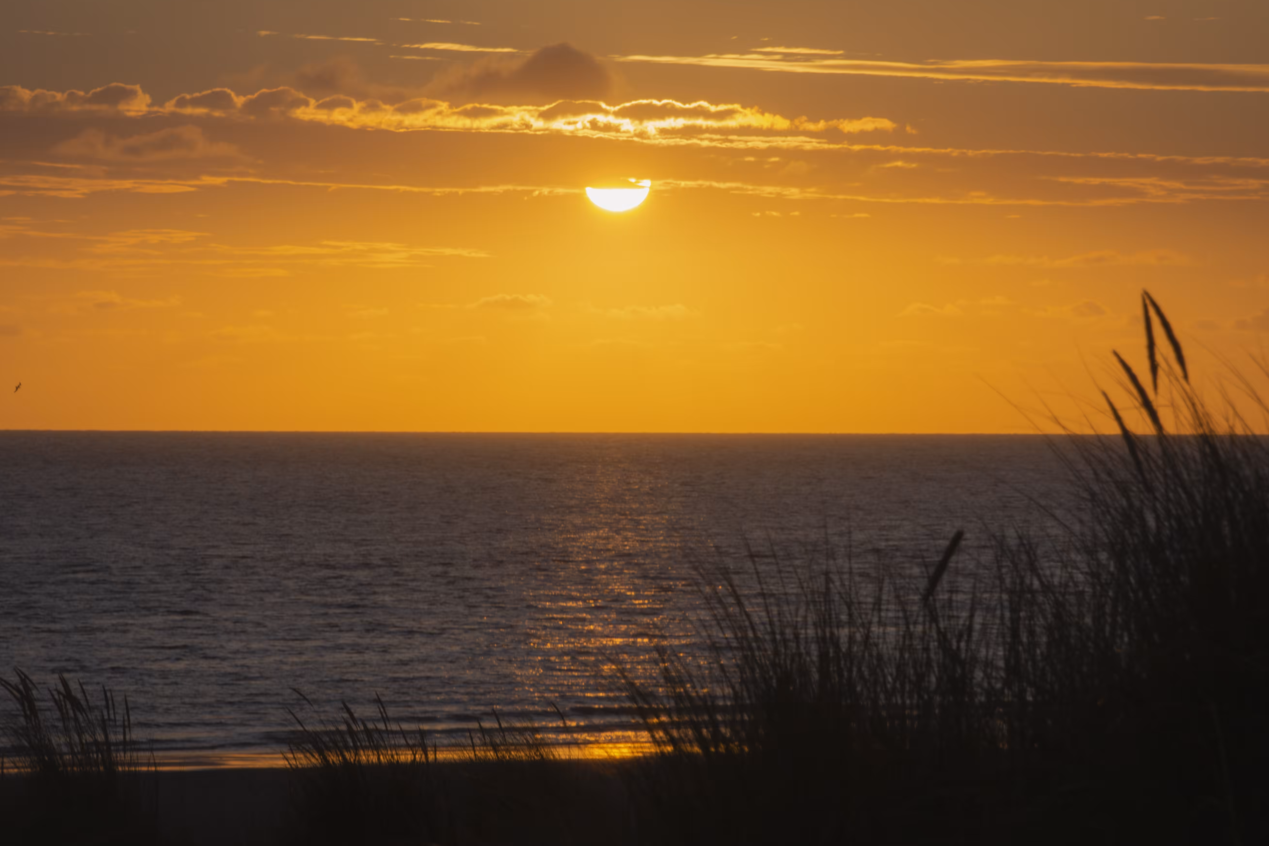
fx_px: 7296
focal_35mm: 207
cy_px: 395
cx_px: 620
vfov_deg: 6.6
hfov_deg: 9.9
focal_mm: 120
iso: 100
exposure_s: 1/250
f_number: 13
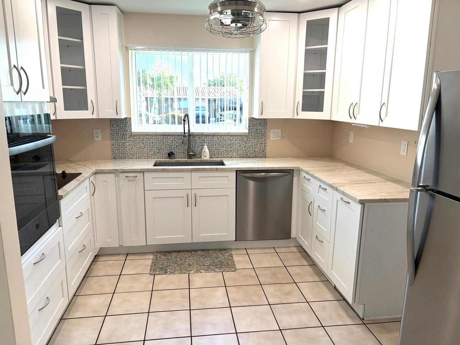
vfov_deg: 53.1
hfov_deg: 67.3
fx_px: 346
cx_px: 230
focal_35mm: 26
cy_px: 172
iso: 125
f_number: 1.6
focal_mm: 5.96
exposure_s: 1/225
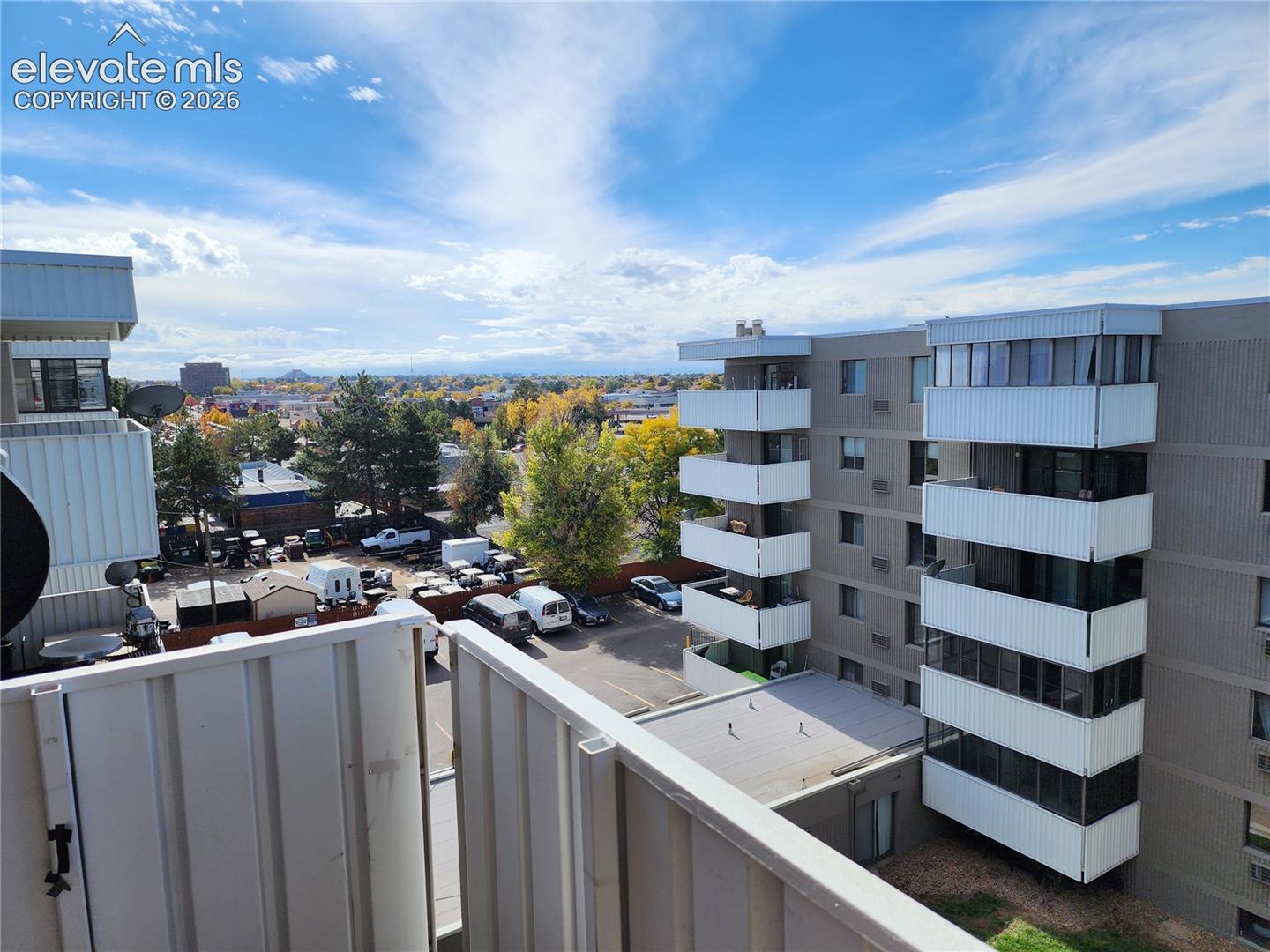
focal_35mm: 23
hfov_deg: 73.9
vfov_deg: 58.9
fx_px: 844
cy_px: 476
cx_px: 635
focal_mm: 6.4
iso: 12
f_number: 1.8
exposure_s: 1/1714
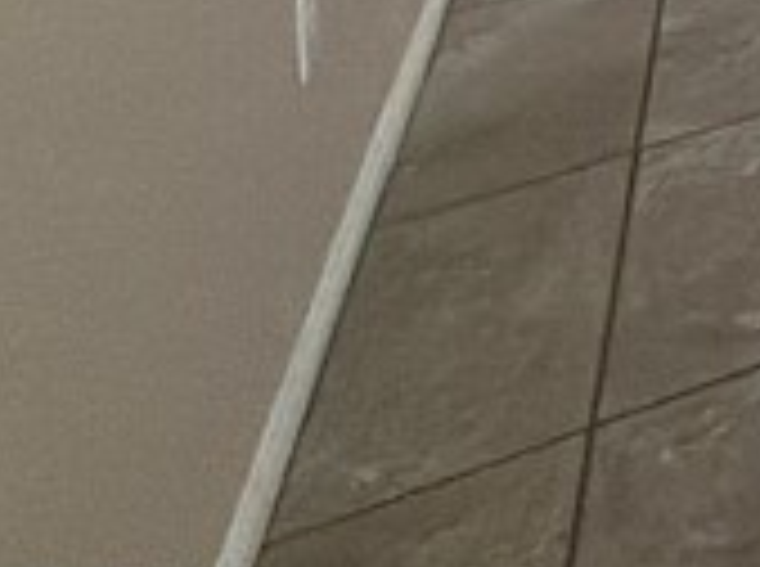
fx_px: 1862
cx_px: 2073
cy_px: -1040
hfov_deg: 12.9
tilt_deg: -3.3
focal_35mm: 85
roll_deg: +0.1
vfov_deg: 11.6
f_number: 2.2
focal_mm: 2.22
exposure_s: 1/120
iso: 320
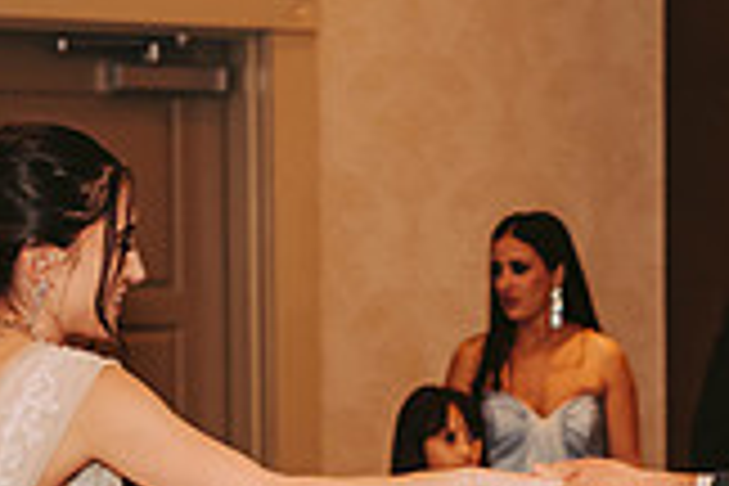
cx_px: 824
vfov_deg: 7.7
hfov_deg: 11.3
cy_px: 421
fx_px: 3624
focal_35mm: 179
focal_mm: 50
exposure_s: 1/125
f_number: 2.5
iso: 800
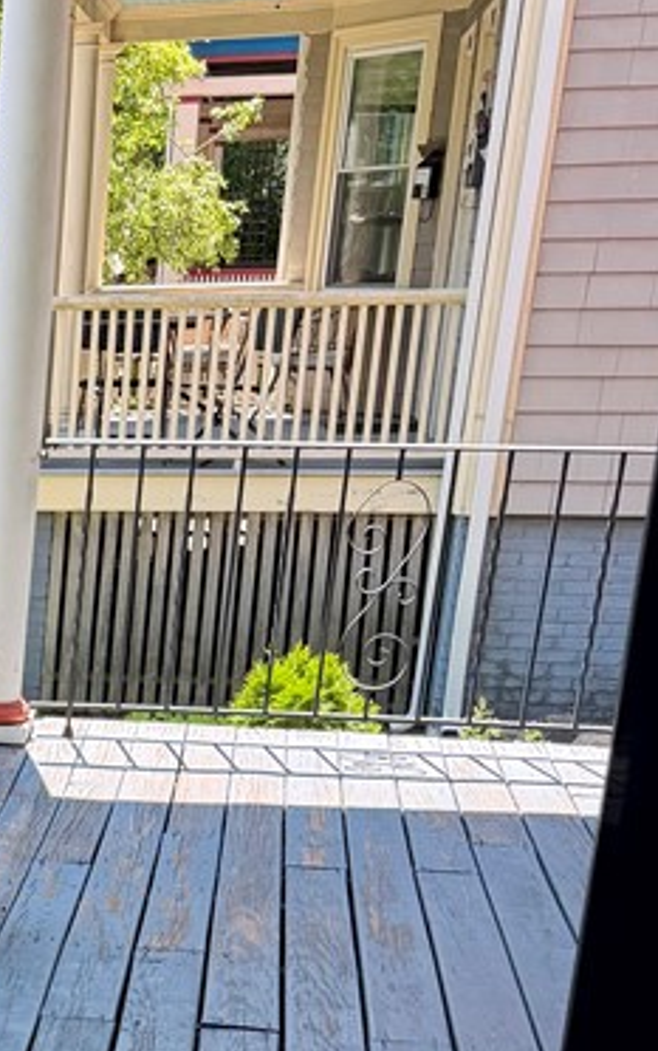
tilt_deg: -22.0
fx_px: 2005
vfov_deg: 27.2
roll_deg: +0.5
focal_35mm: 70
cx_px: -398
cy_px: 1124
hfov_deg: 16.5
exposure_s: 1/510
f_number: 1.78
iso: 100
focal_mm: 6.76
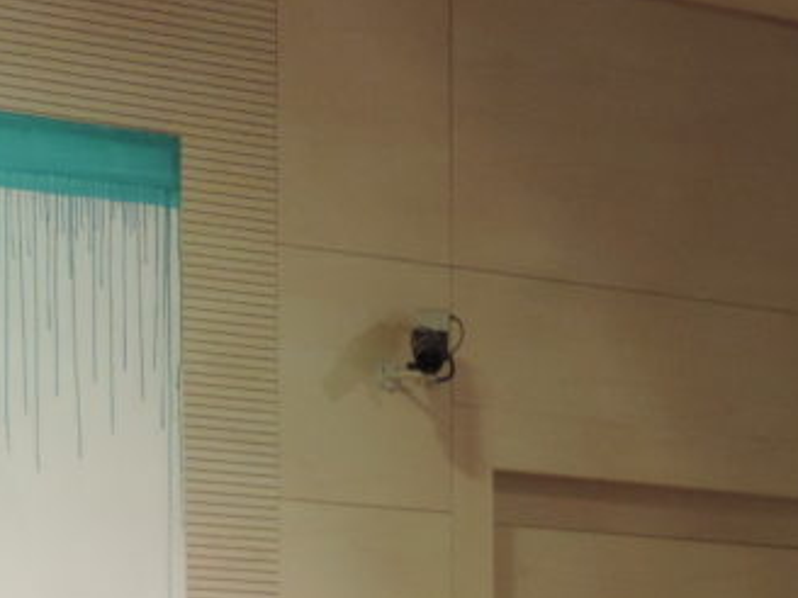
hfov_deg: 8.4
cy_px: 921
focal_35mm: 234
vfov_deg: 6.3
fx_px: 5394
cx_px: 635
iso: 400
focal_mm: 13.3
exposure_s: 1/25
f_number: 3.9
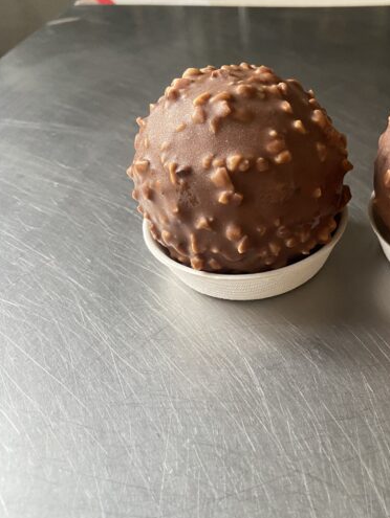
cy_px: 260
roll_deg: -1.1
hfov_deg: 38.3
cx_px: 341
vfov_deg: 52.6
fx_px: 525
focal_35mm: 35
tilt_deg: -39.4
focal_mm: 4.25
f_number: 1.8
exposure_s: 1/49
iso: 500
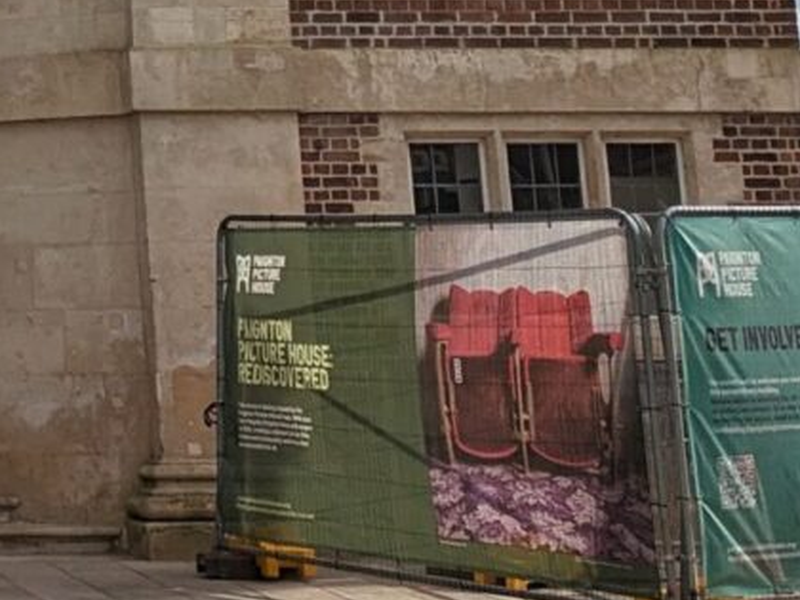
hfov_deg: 14.9
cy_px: -389
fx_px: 2820
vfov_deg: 11.5
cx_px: -415
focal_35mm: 122
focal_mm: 5.43
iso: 48
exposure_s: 1/4444
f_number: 1.89
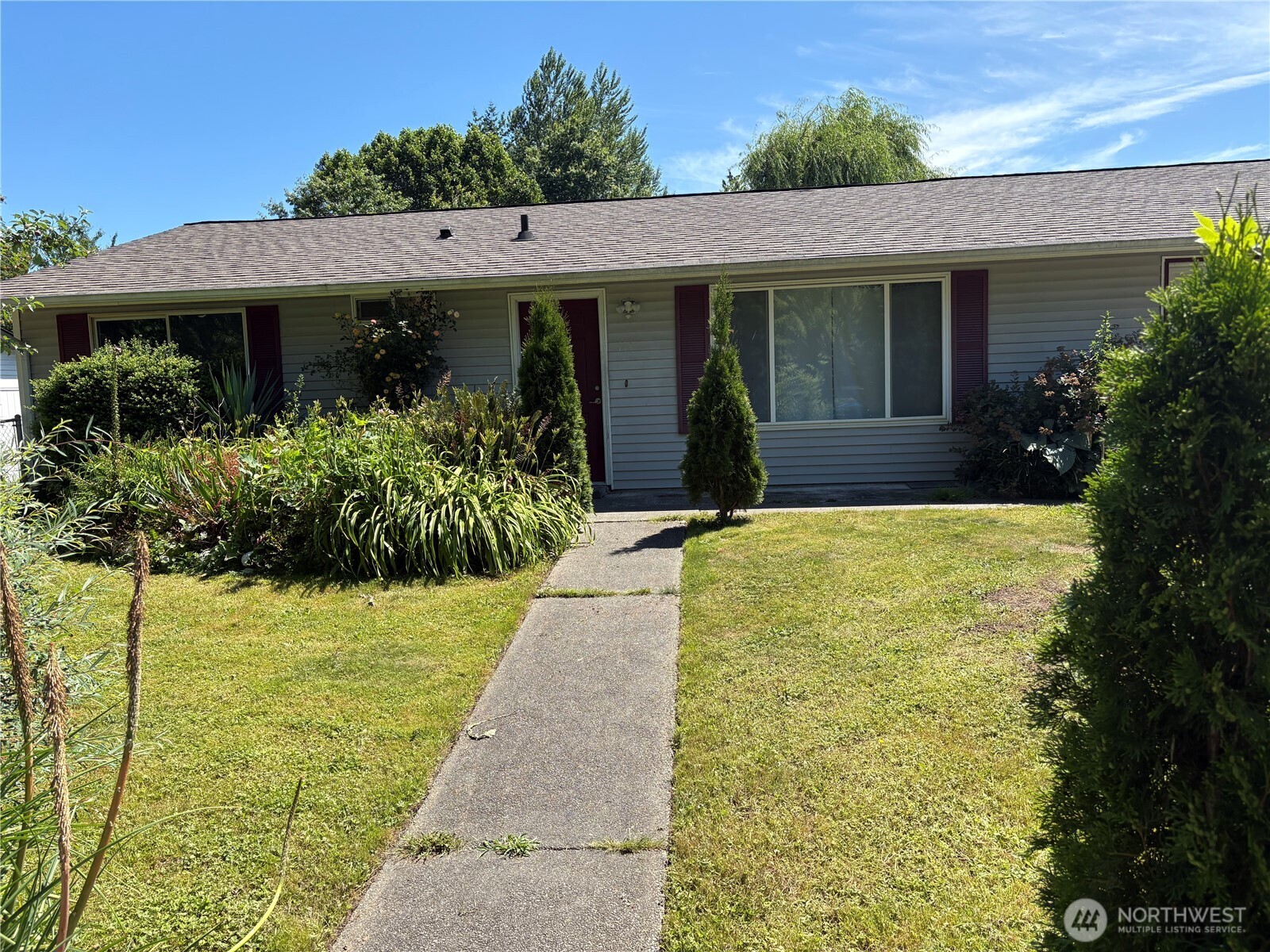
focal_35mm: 26
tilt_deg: -4.5
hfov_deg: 67.3
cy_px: 476
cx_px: 635
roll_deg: +2.4
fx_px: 954
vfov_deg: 53.1
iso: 50
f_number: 1.6
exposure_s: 1/1751
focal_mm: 5.96
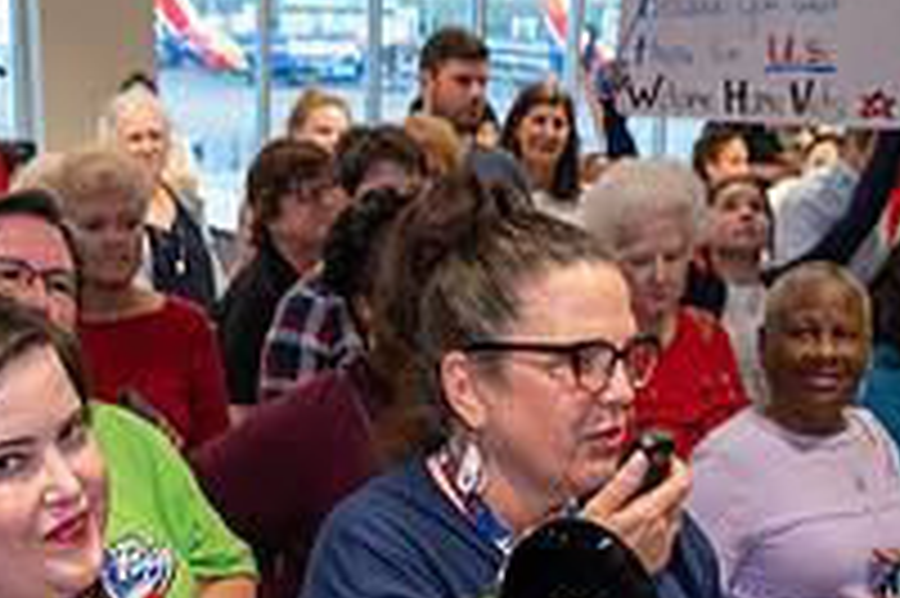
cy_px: 625
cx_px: 414
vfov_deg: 17.9
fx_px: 1848
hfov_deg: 27.4
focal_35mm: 74
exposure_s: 1/60
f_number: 4.5
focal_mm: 25.5
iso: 1600
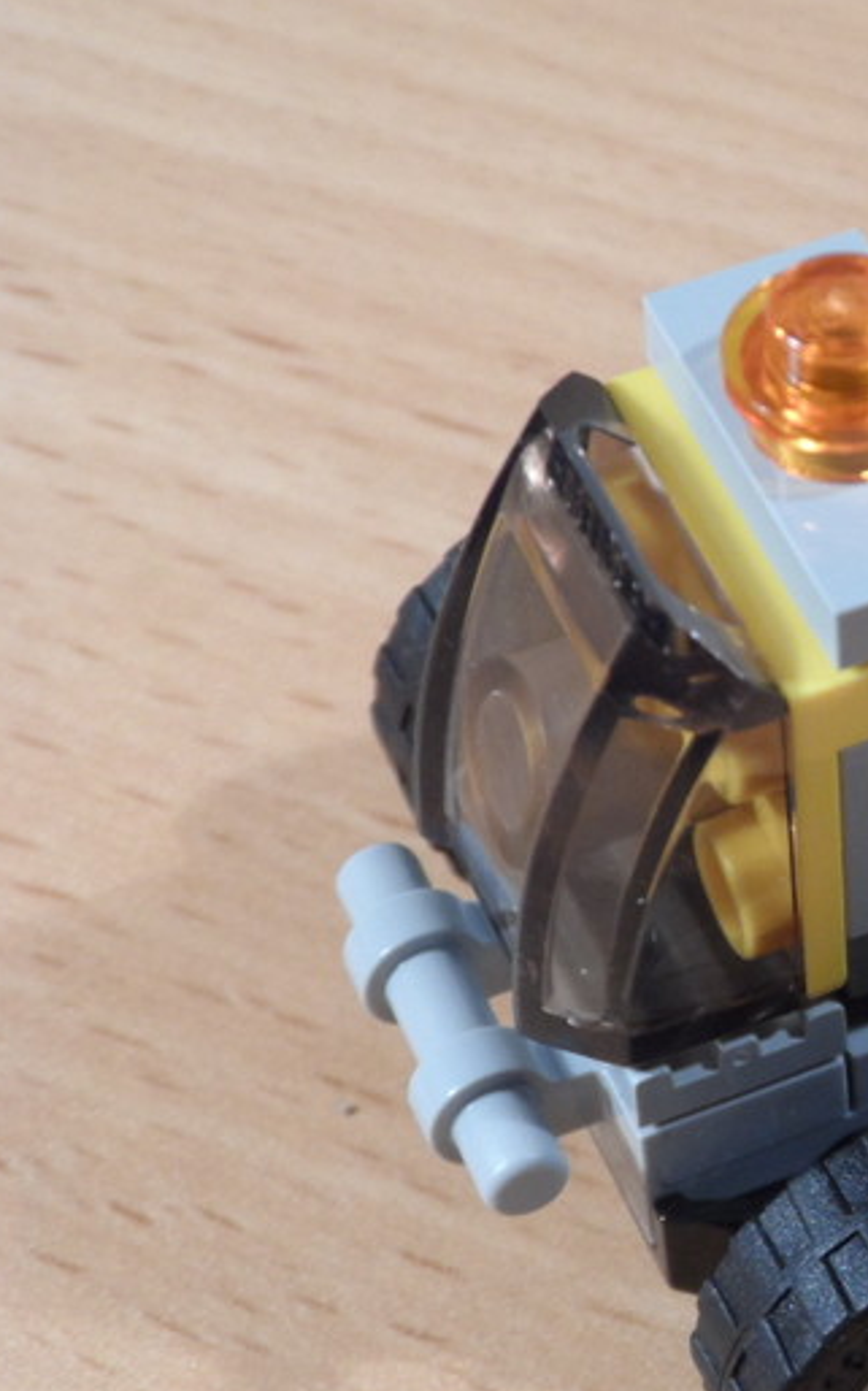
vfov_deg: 18.1
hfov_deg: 11.1
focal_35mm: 115
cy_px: 773
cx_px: 1182
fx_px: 4355
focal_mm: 10.2
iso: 200
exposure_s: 1/15
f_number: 4.2
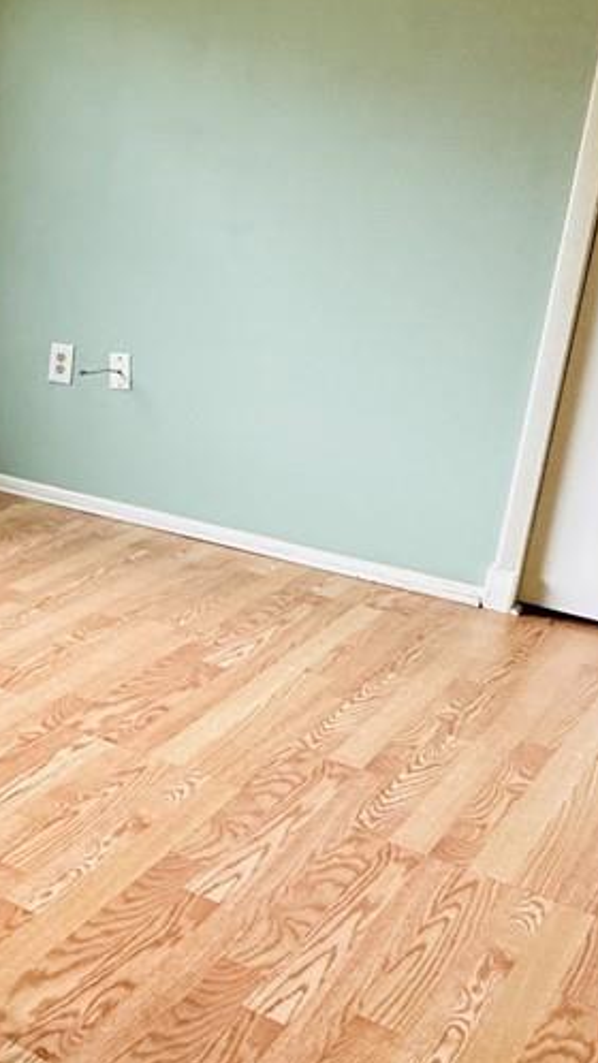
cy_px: 476
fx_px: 1382
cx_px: -327
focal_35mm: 49
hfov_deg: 20.5
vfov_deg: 42.0
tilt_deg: -16.4
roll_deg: -2.1
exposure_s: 1/120
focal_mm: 2.22
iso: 250
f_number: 2.2
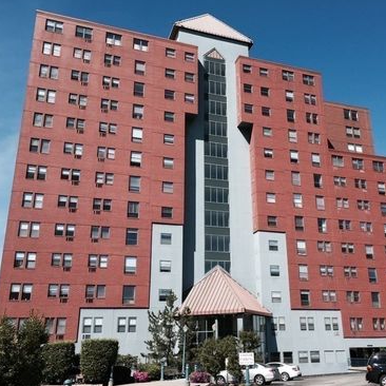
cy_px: 189
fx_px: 442
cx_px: 226
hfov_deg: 47.0
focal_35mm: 35
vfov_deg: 47.2
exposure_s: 1/1883
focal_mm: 4.15
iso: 32
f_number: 2.2
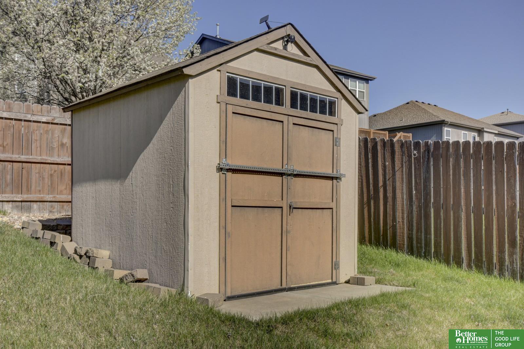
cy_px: 174
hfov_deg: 57.2
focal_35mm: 33
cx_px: 262
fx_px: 480
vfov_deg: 40.0
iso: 400
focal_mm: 22
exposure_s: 1/500
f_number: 8
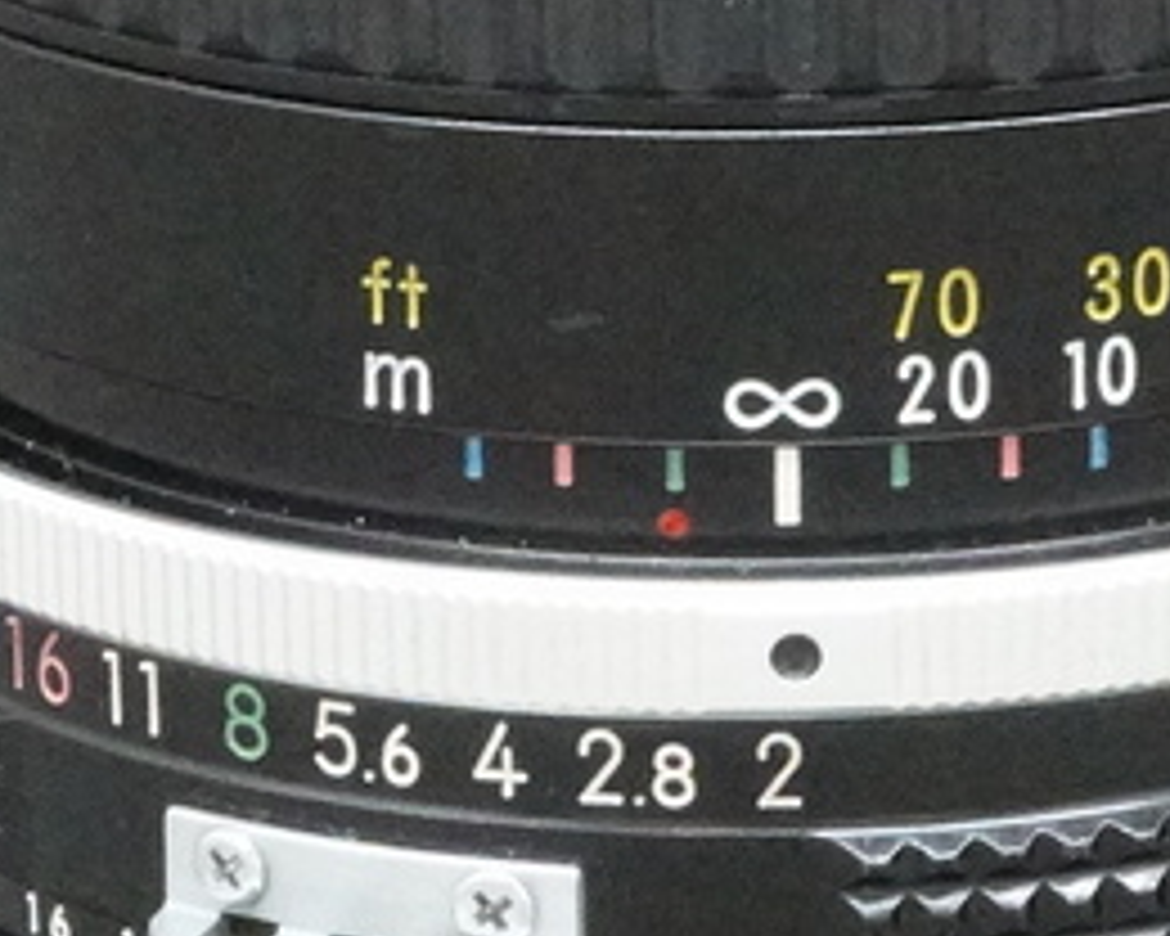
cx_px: 868
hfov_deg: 7.7
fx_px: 8691
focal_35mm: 251
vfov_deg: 6.2
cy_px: 86
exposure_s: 1/25
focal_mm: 21.56
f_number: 11
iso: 6400
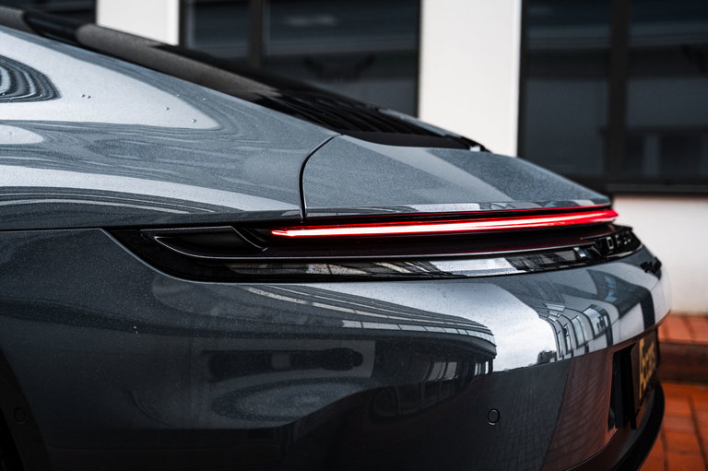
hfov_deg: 45.5
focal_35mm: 43
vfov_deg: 31.1
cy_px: 236
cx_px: 354
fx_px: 845
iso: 640
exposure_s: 1/160
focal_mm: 43
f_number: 2.8
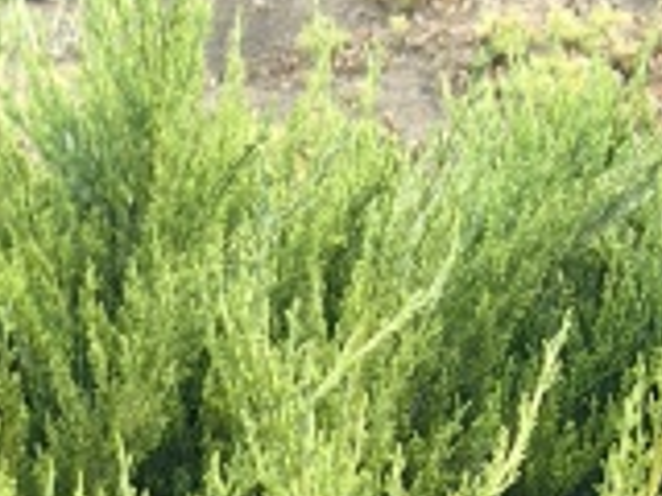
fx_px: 3442
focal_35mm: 180
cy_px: 2102
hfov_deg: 11.0
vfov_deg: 6.4
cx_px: 525
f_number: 2
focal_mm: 5.75
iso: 50
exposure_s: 1/324
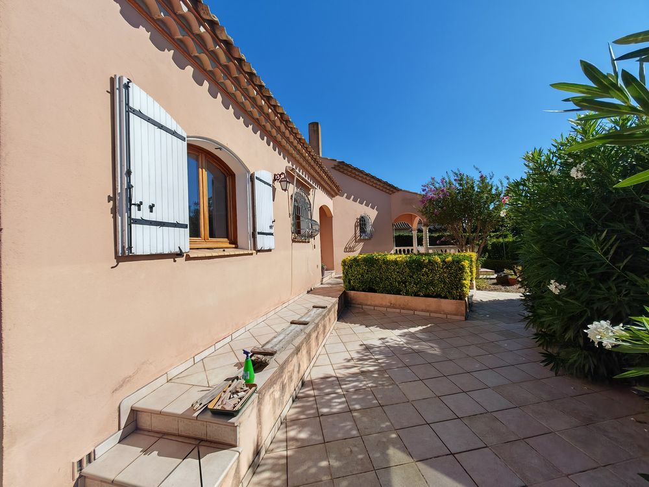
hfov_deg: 106.2
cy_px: 244
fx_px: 244
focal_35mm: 13
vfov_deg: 89.9
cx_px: 324
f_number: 2
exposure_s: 1/1400
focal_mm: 1.82
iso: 50
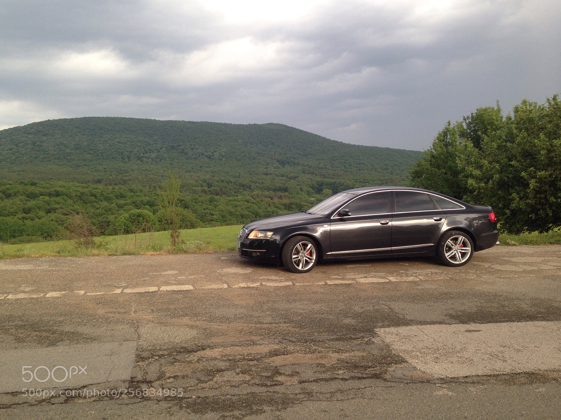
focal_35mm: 33
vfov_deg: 42.9
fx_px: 535
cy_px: 210
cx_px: 280
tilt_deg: -1.9
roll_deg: +2.4
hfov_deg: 55.4
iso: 50
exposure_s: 1/120
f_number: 2.4
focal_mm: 4.12
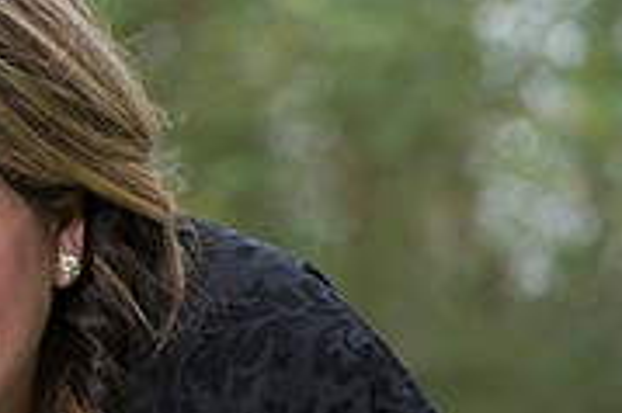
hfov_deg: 3.7
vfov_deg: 2.5
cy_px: 583
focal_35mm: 550
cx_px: -368
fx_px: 9494
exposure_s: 1/125
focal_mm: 170
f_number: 5.6
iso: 800
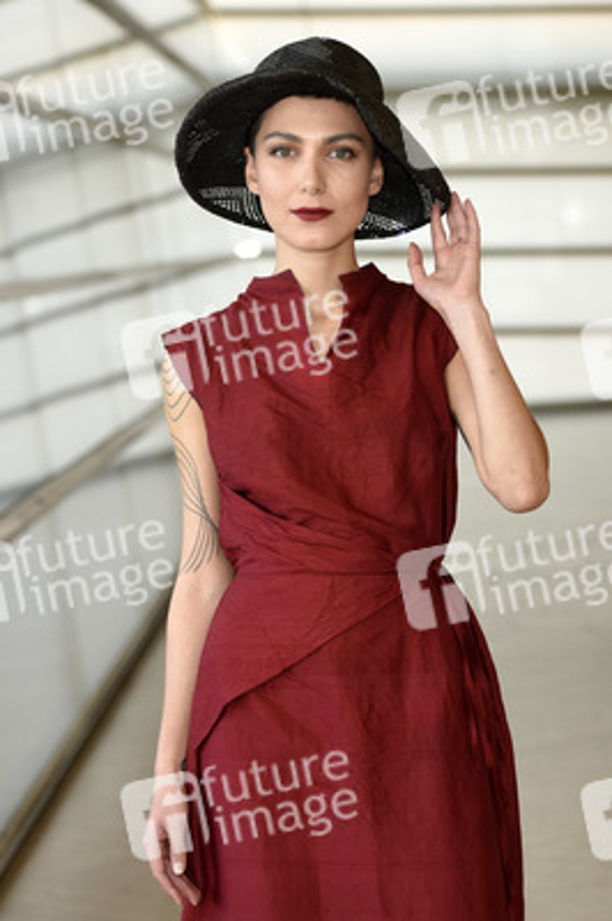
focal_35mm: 105
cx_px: 306
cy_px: 460
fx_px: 2682
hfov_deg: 13.0
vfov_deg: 19.5
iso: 400
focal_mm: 70
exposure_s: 1/320
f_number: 3.5
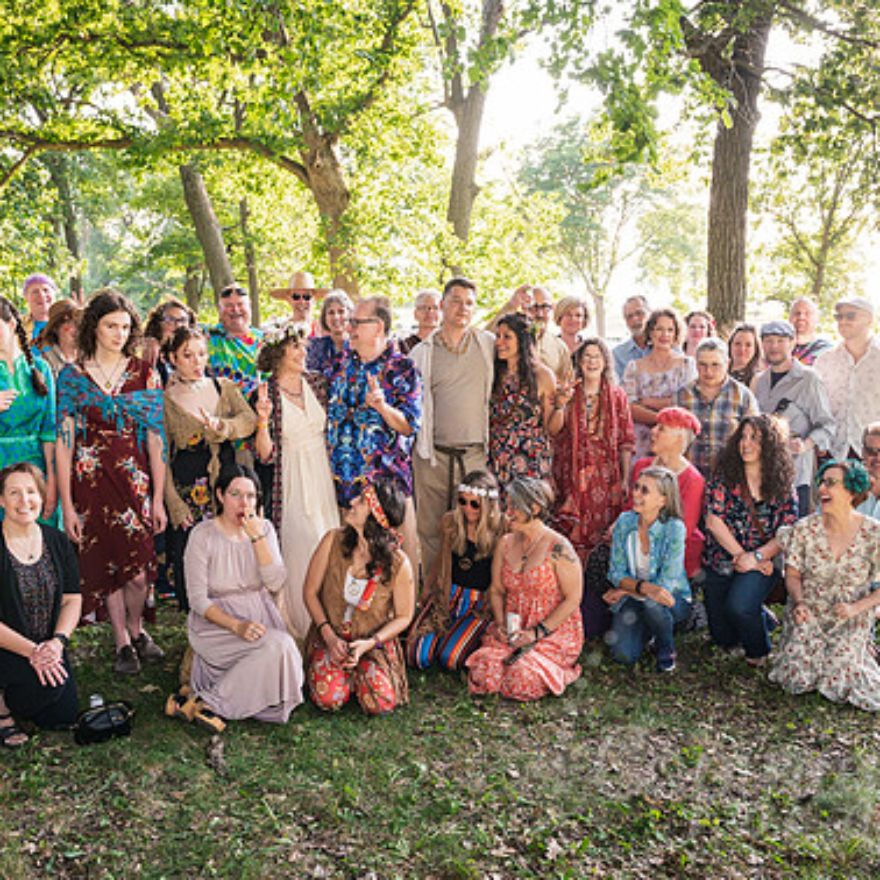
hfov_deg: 45.9
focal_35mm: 36
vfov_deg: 46.0
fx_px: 1035
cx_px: 374
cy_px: 475
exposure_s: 1/250
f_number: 5.6
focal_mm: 26
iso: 800
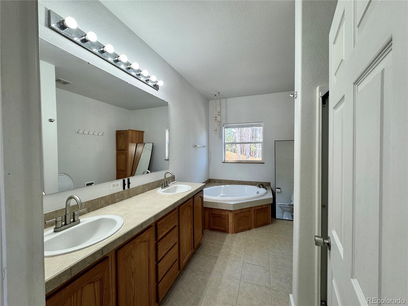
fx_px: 165
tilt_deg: -0.6
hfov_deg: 102.1
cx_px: 204
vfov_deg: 85.7
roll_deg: +1.1
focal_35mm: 14
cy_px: 153
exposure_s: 1/120
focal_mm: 2.22
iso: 80
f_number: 2.2
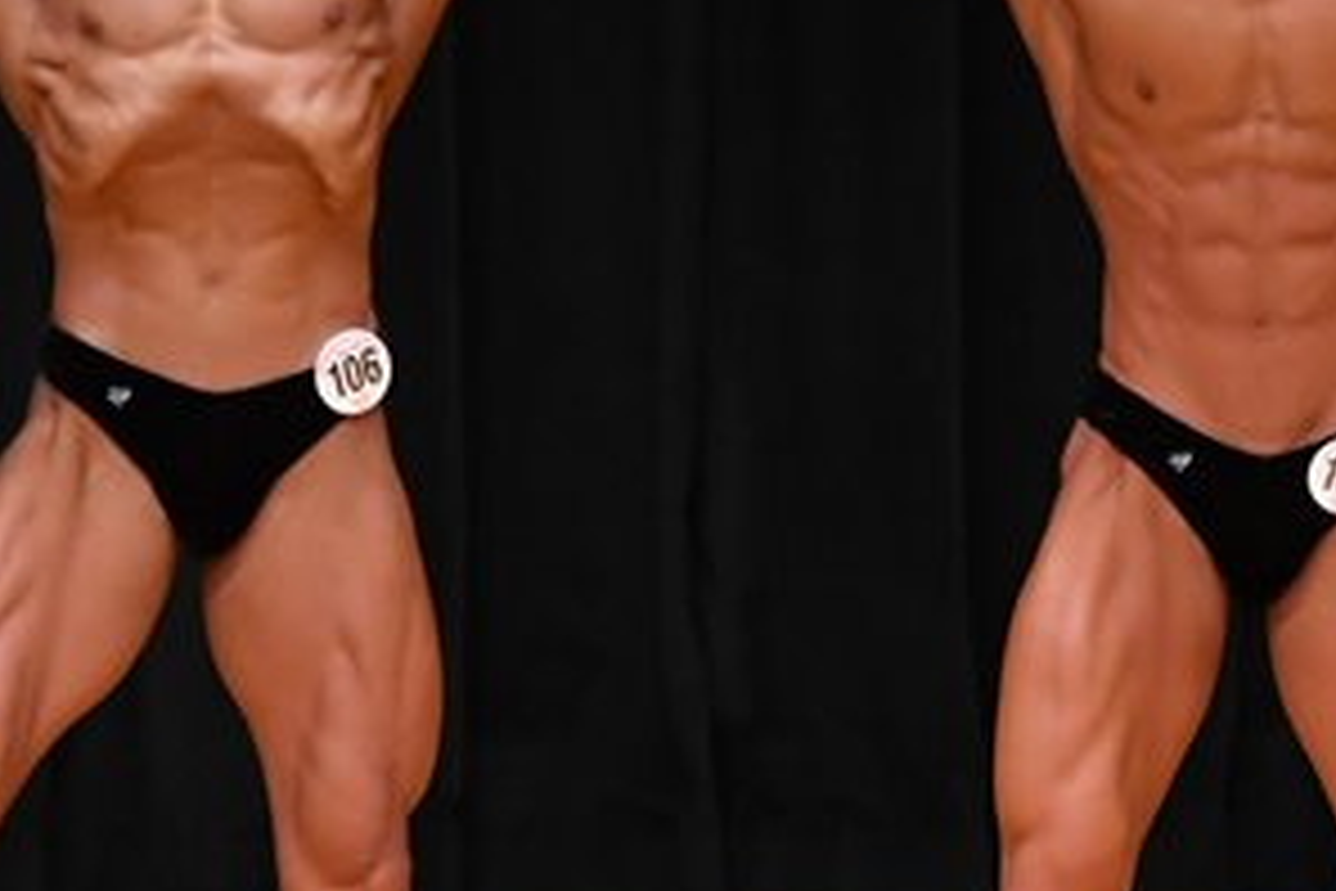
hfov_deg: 2.9
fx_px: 26161
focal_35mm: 705
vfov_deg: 2.0
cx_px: 1091
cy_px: 500
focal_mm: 180
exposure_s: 1/400
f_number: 5.6
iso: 3200
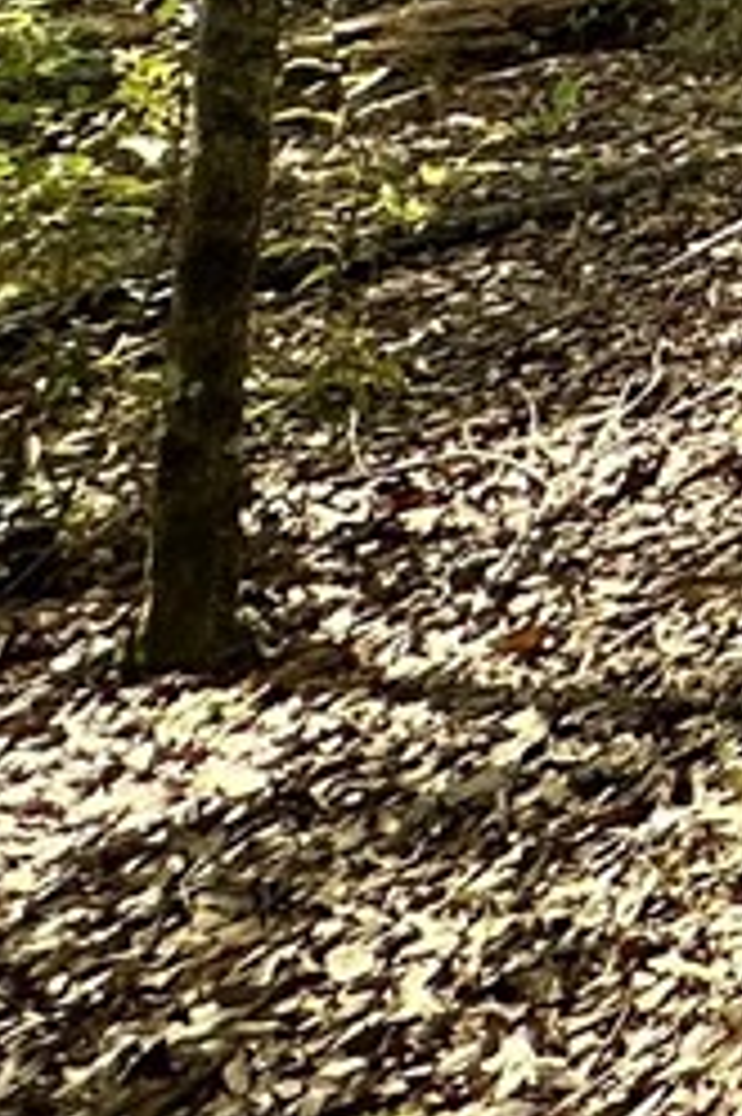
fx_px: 2910
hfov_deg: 7.9
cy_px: -1102
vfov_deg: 16.6
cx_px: 3049
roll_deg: +3.0
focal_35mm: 94
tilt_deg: +9.6
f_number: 2.2
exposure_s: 1/670
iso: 40
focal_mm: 2.22
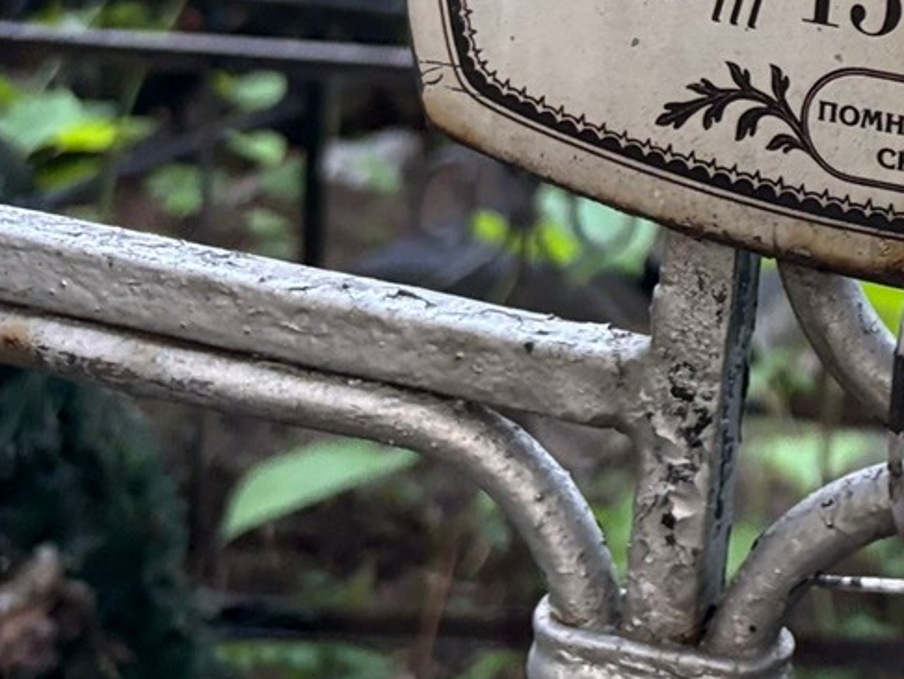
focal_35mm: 77
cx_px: 1163
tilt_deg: -10.5
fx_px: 2012
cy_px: -123
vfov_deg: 18.2
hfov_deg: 22.7
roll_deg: -4.5
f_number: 1.6
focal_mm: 5.96
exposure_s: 1/60
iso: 320
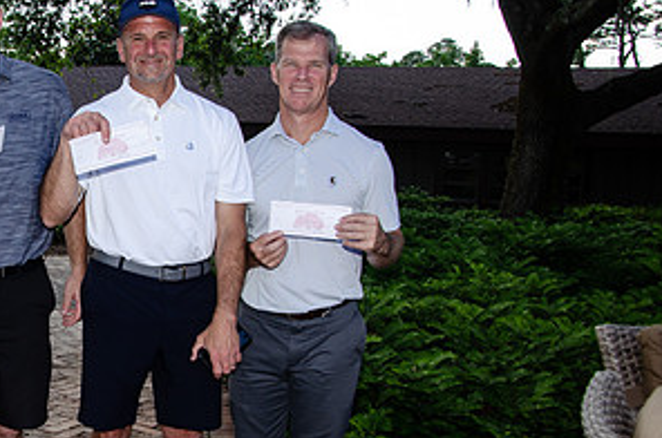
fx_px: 862
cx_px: 31
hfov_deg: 38.3
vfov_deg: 28.5
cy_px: 246
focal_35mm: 47
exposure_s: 1/160
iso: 400
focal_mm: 16
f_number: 8
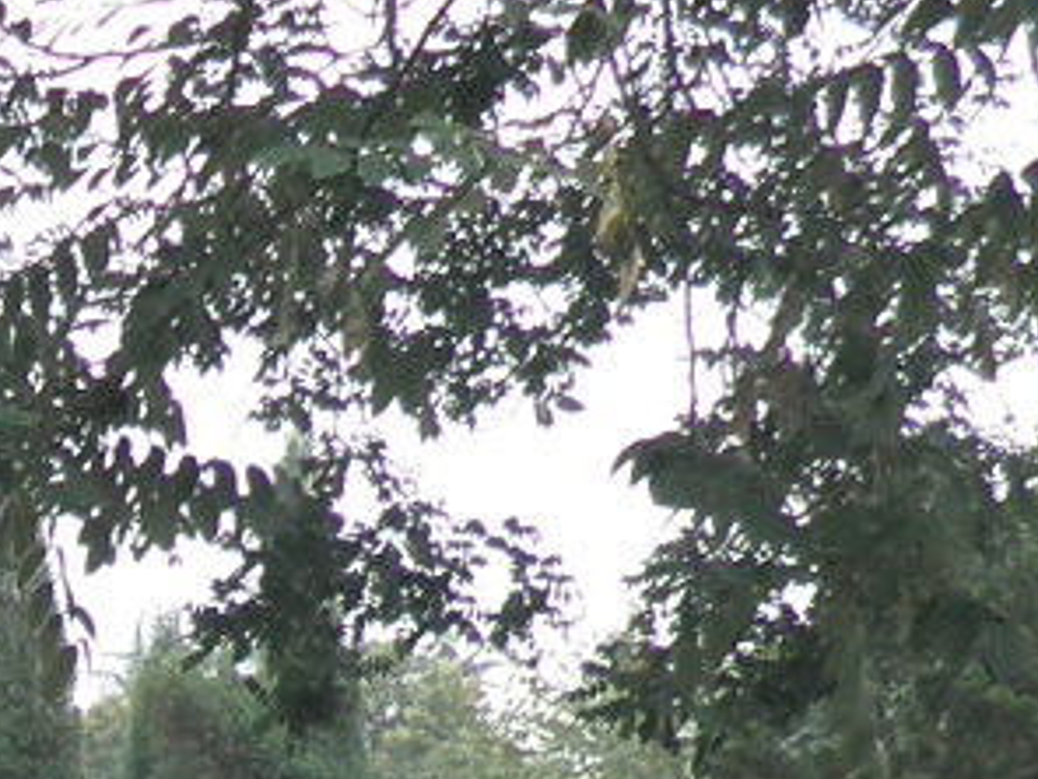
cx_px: -1010
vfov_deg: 8.0
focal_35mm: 166
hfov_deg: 10.9
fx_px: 4978
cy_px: 2056
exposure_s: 1/160
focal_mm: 4.3
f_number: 3.3
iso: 64
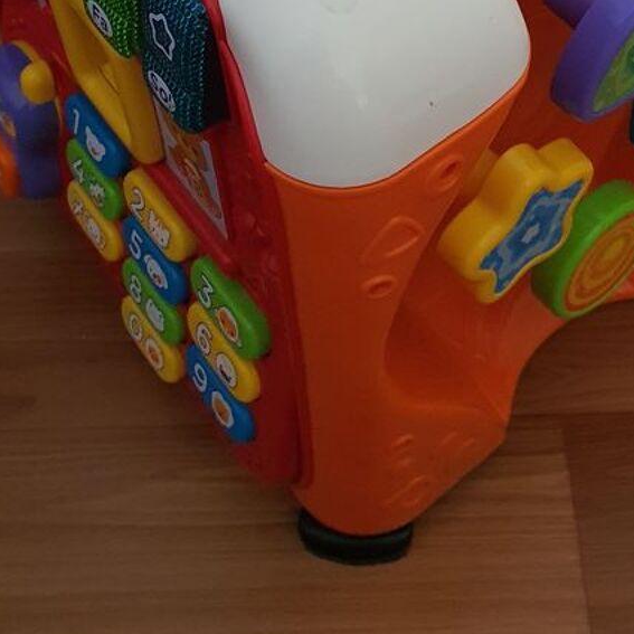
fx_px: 1119
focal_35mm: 54
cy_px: -97
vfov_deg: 28.2
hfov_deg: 31.6
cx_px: 378
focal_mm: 4.3
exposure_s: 1/50
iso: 800
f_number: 1.5
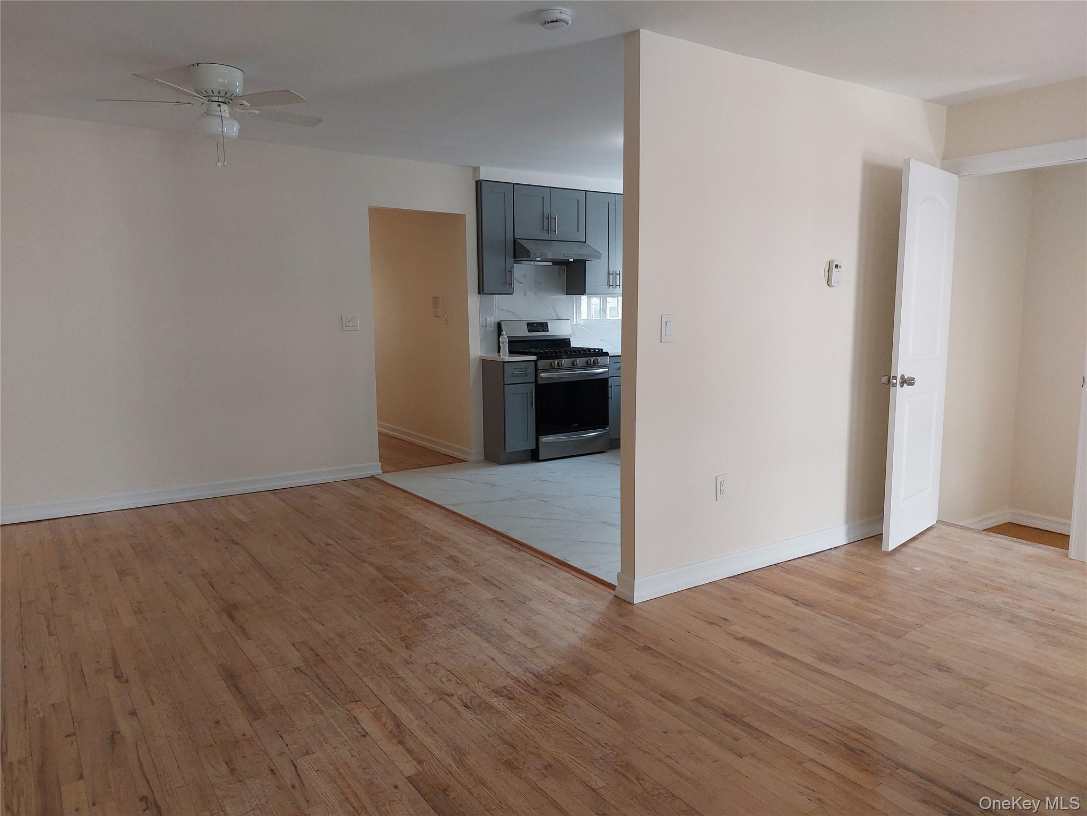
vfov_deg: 56.8
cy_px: 408
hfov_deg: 71.6
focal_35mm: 24
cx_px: 544
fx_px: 754
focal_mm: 5.23
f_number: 1.8
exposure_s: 1/120
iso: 200
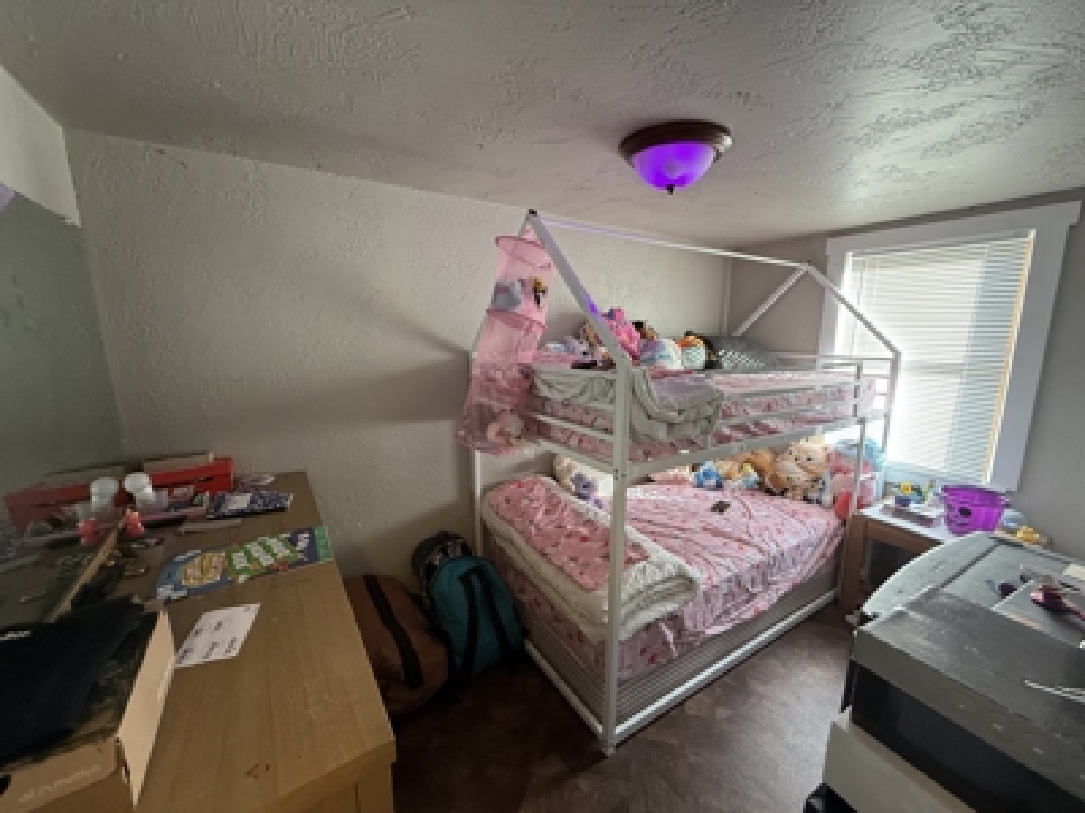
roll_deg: -0.2
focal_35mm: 14
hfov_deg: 102.1
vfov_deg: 85.7
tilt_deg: -9.6
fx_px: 439
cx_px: 542
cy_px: 406
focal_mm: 2.22
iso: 250
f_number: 2.2
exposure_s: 1/99
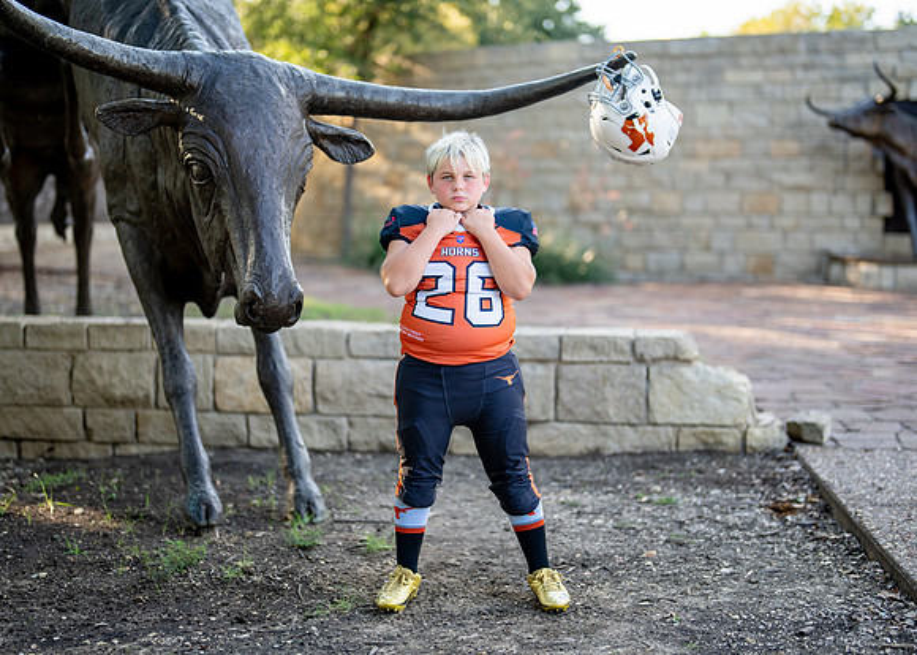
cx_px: 446
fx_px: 1562
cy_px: 332
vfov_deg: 23.7
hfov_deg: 32.7
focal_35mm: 60
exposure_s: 1/1600
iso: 200
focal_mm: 50
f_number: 1.2
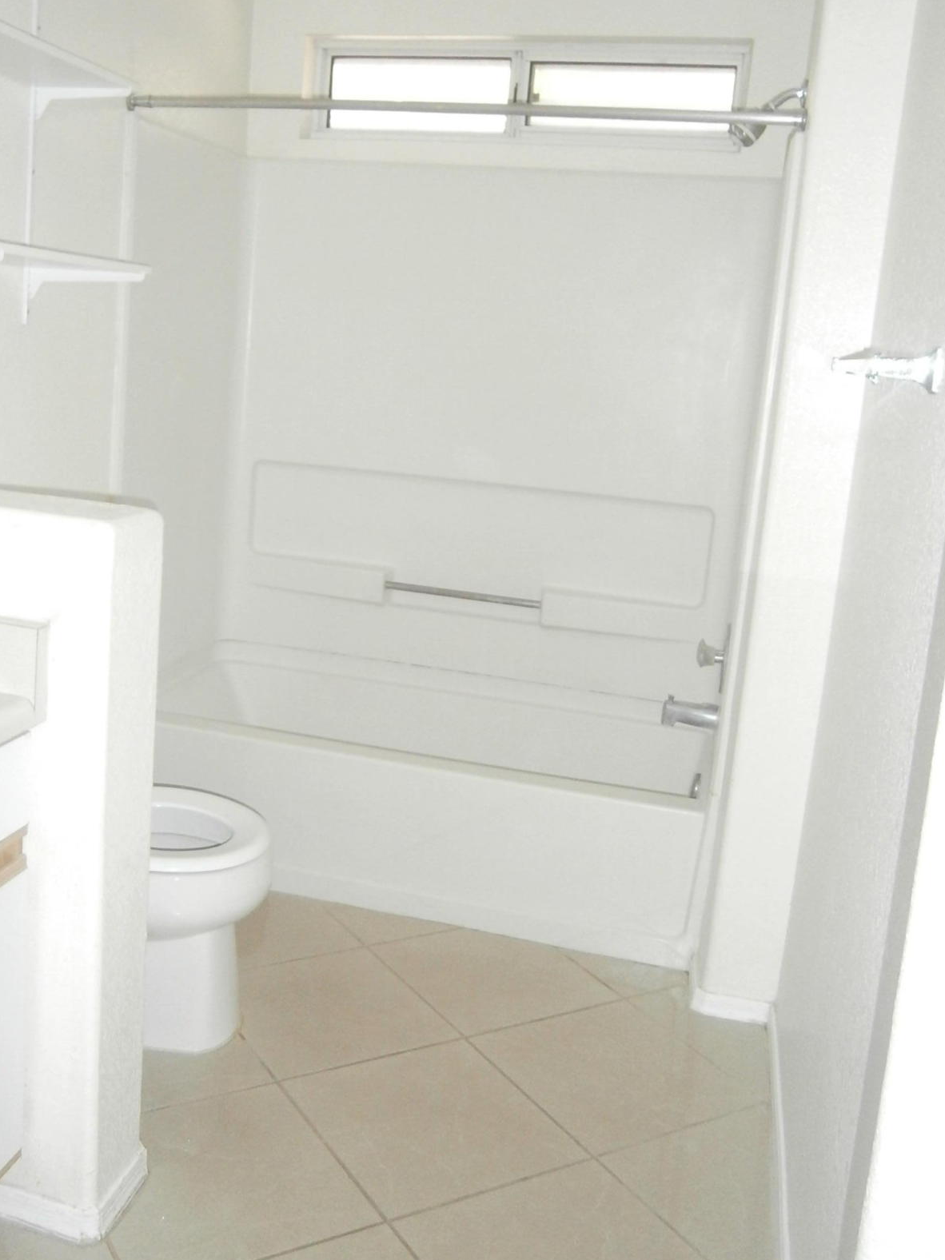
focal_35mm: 33
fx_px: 1201
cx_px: 367
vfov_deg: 55.3
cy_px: 568
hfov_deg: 42.7
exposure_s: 1/250
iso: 400
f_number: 2.8
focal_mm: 4.7
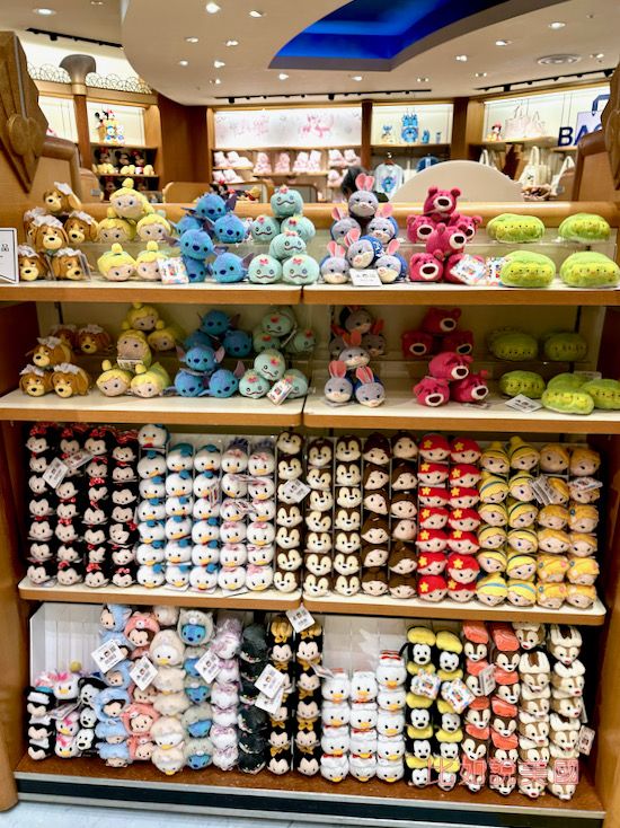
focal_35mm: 24
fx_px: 573
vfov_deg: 71.6
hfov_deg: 56.8
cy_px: 414
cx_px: 310
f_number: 1.78
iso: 64
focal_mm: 6.86
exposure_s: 1/100
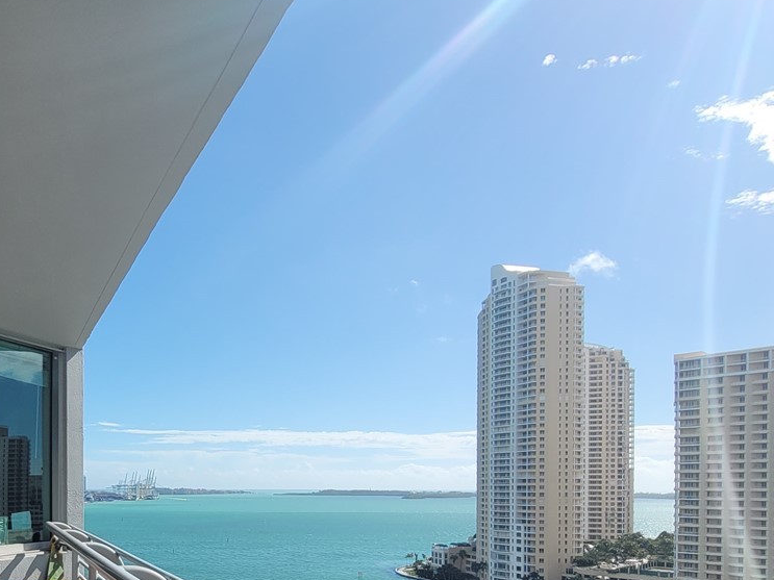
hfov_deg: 58.7
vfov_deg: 46.2
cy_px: 493
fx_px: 626
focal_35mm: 28
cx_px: 157
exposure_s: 1/2049
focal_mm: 1.74
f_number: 2.2
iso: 40
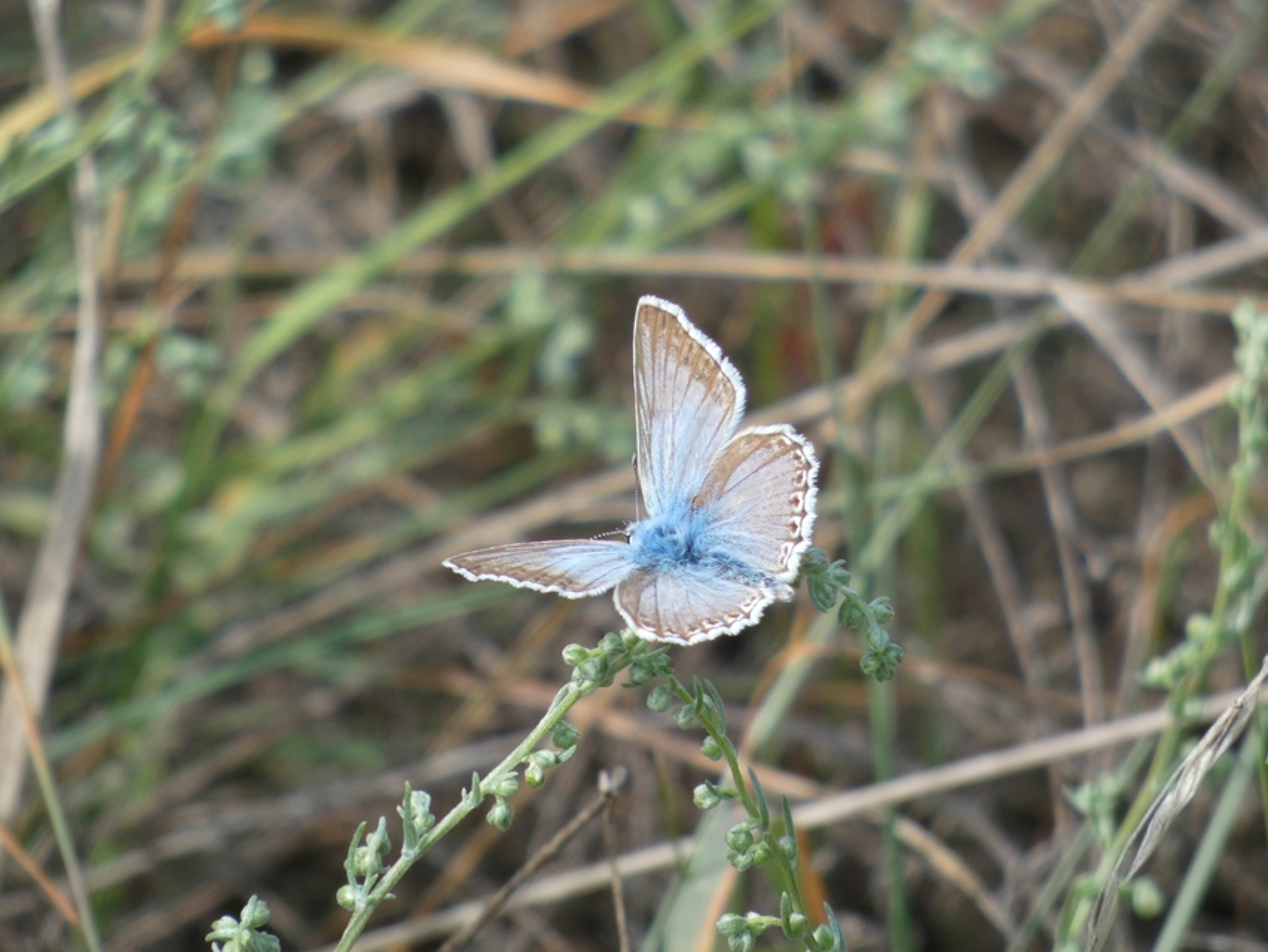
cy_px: 476
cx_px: 634
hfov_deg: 1.7
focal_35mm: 1200
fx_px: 43963
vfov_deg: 1.2
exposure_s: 1/250
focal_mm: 215
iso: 80
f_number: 5.9
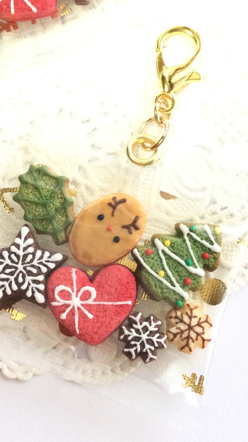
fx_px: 538
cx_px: 107
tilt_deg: -83.1
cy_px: 211
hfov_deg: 25.9
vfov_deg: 44.6
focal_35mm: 46
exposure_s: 1/30
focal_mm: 3.3
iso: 160
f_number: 2.4
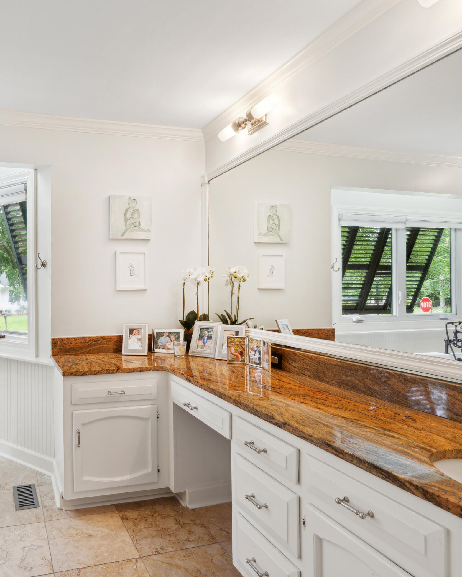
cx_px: 105
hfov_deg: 57.2
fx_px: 393
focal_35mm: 23
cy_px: 290
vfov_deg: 72.6
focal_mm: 16
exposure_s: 1/20
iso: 400
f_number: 8
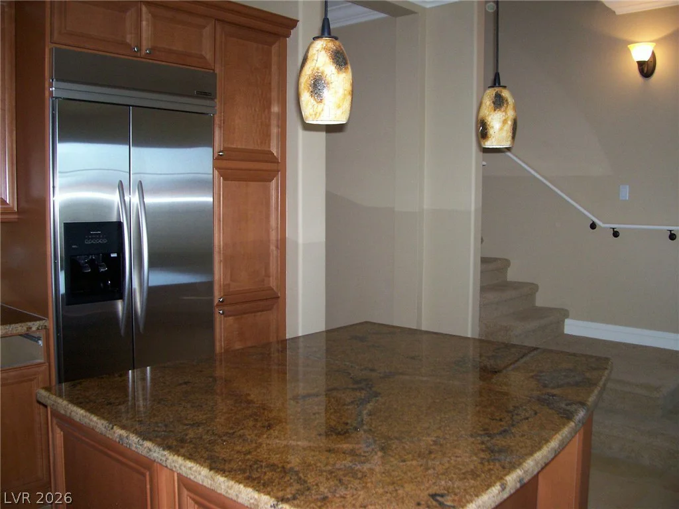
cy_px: 254
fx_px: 667
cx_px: 340
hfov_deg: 54.0
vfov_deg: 41.8
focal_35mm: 34
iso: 140
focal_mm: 5.6
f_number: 2.7
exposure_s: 1/112
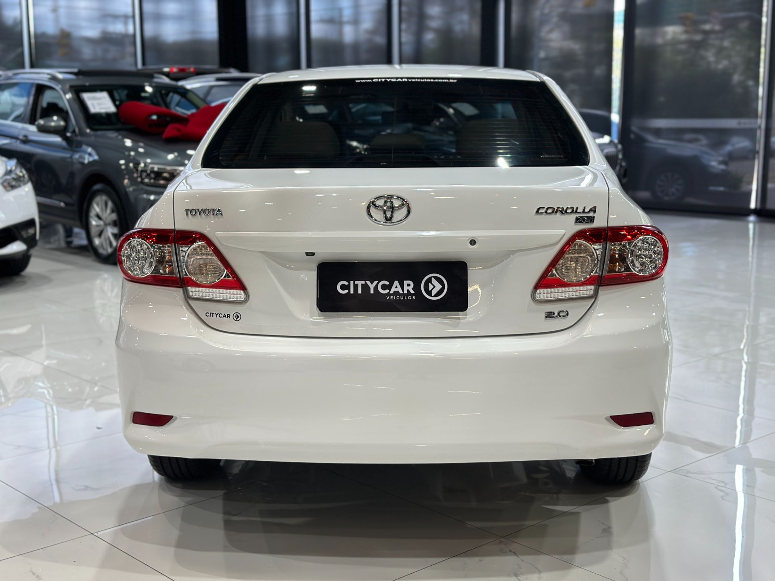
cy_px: 290
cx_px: 388
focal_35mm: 48
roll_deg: +0.0
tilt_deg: -10.1
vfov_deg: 30.3
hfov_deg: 39.7
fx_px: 1075
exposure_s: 1/120
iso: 100
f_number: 1.78
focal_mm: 6.86
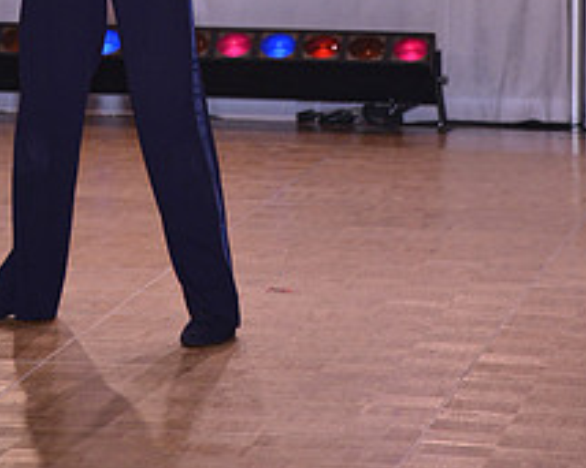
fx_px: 5305
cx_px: 127
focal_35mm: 306
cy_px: -249
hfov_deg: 6.3
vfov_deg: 5.0
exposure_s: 1/250
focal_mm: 120
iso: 1250
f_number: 4.5
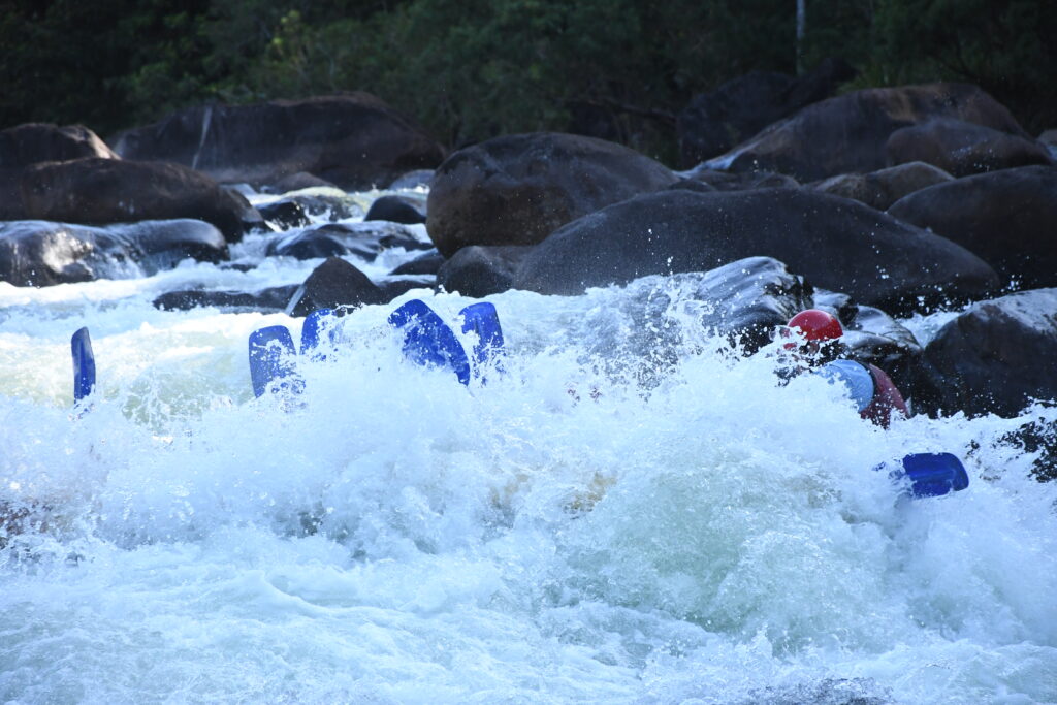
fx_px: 6166
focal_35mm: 210
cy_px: 352
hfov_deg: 9.8
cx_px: 528
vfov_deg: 6.5
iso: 2000
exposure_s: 1/1250
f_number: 5.6
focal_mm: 140
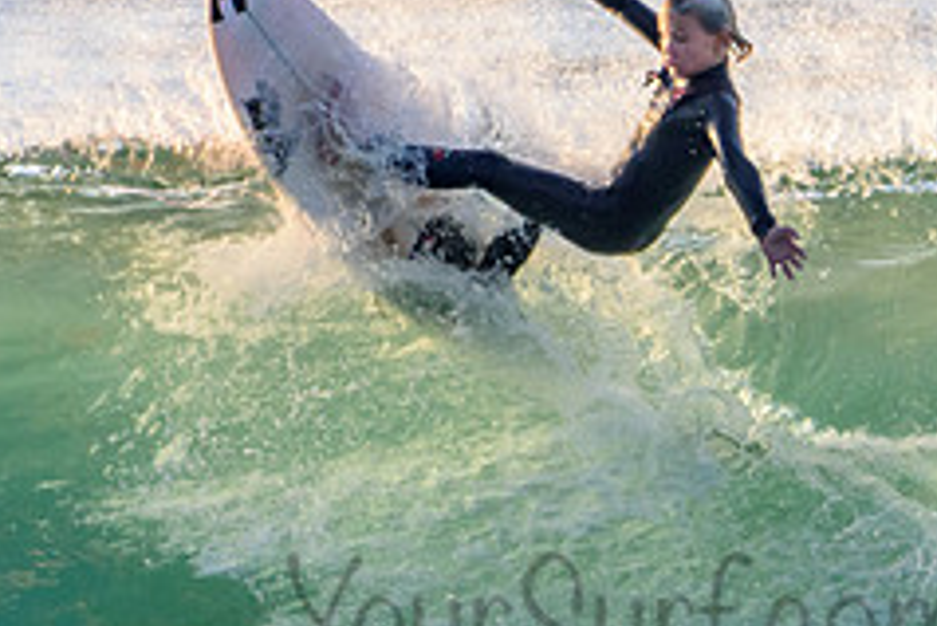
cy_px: 581
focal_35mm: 1825
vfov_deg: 0.8
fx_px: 47528
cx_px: 693
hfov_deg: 1.1
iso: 900
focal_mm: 500
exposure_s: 1/1600
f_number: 5.6
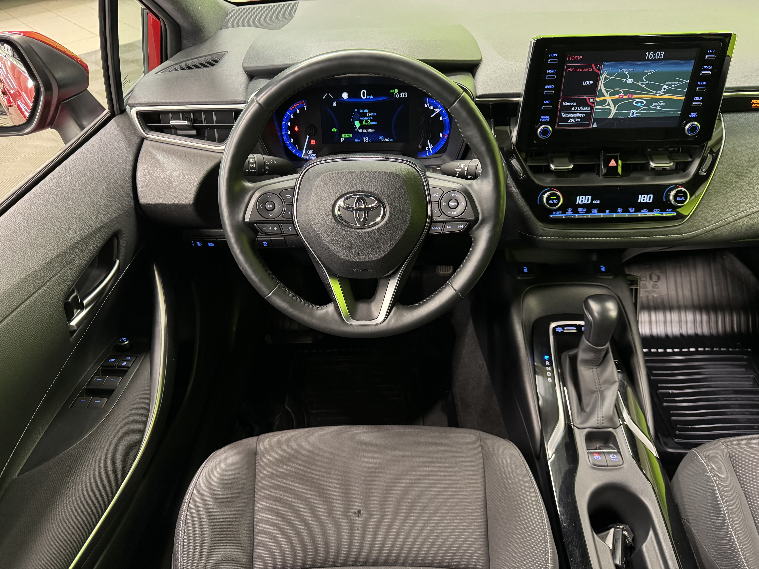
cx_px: 380
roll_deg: +2.8
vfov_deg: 56.8
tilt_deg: -40.4
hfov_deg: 71.6
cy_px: 284
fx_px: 526
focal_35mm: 24
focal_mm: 6.76
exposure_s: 1/33
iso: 800
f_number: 1.78
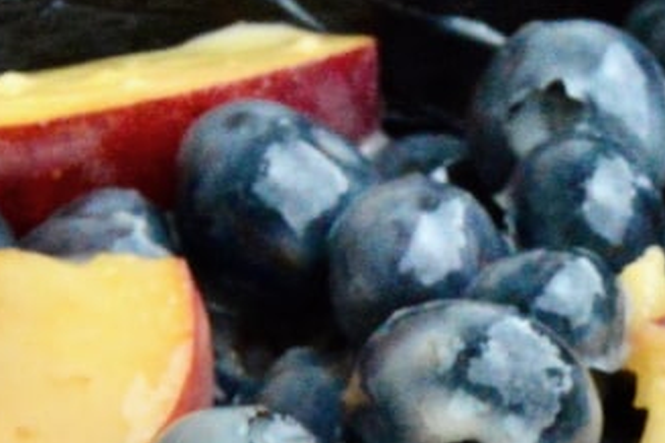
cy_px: 906
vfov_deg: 2.1
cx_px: 980
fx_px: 12209
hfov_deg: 3.1
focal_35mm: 661
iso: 4500
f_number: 18
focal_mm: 90
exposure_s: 1/160
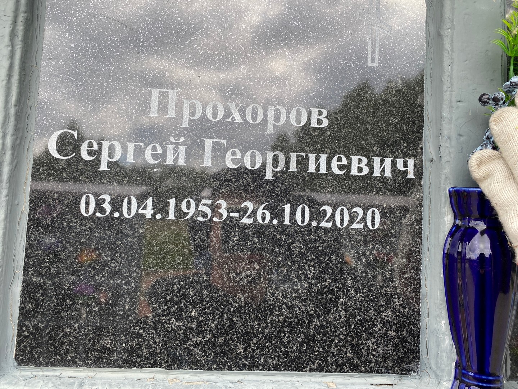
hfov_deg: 67.3
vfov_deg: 53.1
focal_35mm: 26
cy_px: 194
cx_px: 259
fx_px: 389
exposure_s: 1/271
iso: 32
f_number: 1.8
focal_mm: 4.25
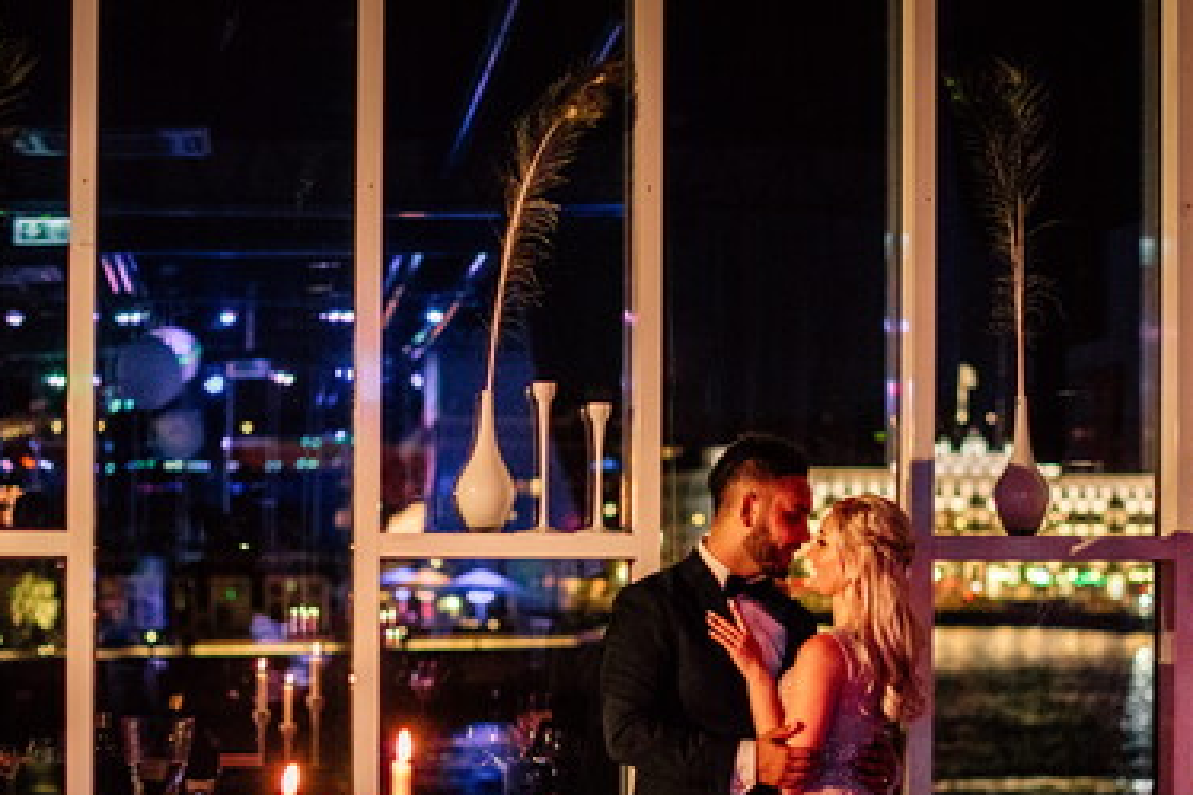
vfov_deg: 17.2
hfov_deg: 25.7
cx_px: 625
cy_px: 578
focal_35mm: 79
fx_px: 2617
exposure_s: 1/250
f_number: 1.8
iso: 4000
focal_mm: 50
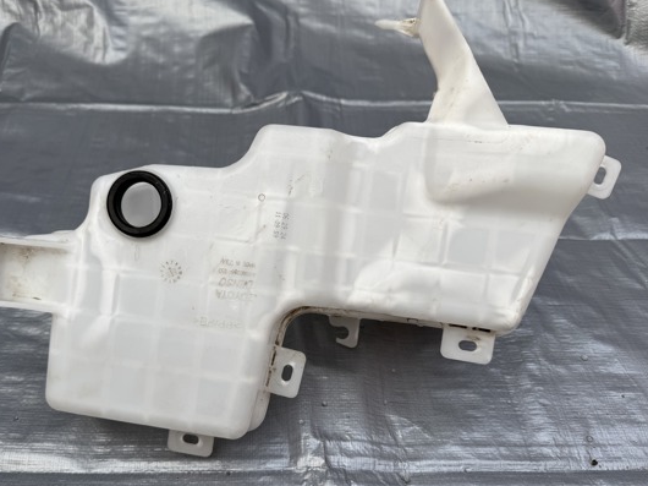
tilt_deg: -47.2
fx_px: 543
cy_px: 271
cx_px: 267
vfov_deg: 48.1
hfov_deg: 61.3
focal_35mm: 29
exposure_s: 1/567
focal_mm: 6.76
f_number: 1.78
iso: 80
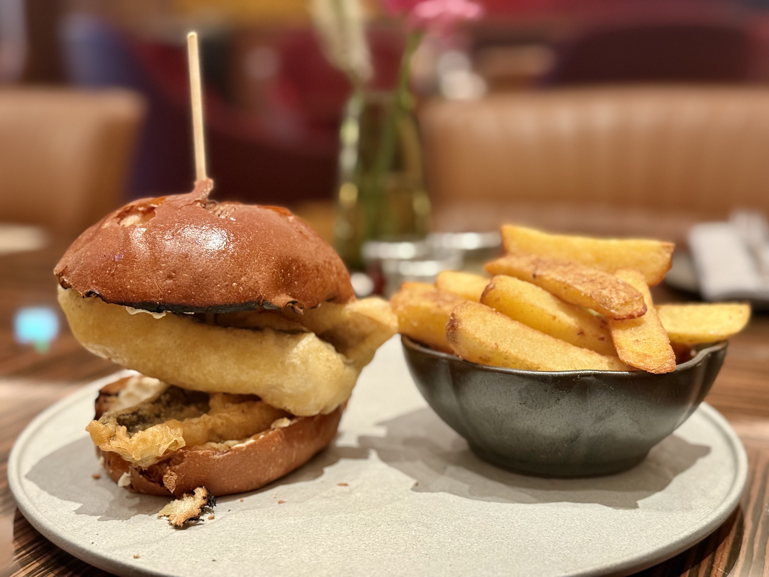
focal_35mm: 48
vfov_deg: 30.3
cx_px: 384
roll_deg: +0.4
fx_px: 1066
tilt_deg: -12.6
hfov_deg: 39.7
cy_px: 288
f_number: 1.78
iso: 500
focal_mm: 6.76
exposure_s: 1/25
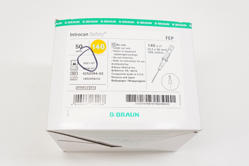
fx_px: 311
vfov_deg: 29.8
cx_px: 124
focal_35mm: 45
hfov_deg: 43.6
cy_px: 83
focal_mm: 30
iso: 800
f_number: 7.1
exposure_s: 1/100
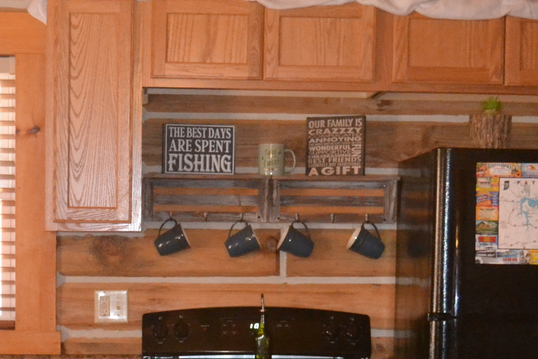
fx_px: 1718
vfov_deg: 11.8
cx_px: 148
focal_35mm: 115
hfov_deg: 17.7
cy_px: 385
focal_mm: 28
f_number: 4.5
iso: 3200
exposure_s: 1/60
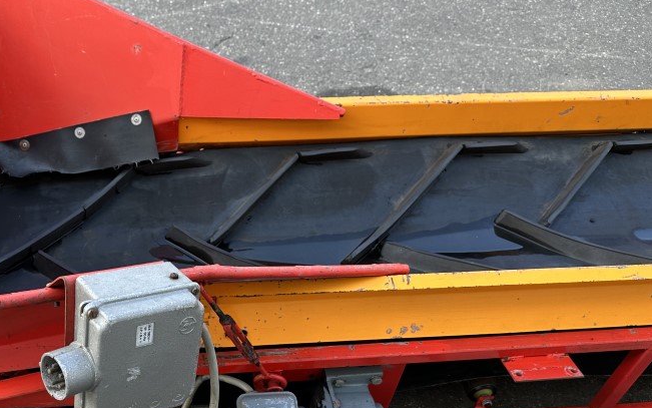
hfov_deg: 47.8
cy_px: 302
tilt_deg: -48.5
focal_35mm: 40
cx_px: 182
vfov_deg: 31.5
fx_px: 711
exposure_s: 1/332
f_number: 1.78
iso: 80
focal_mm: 6.86
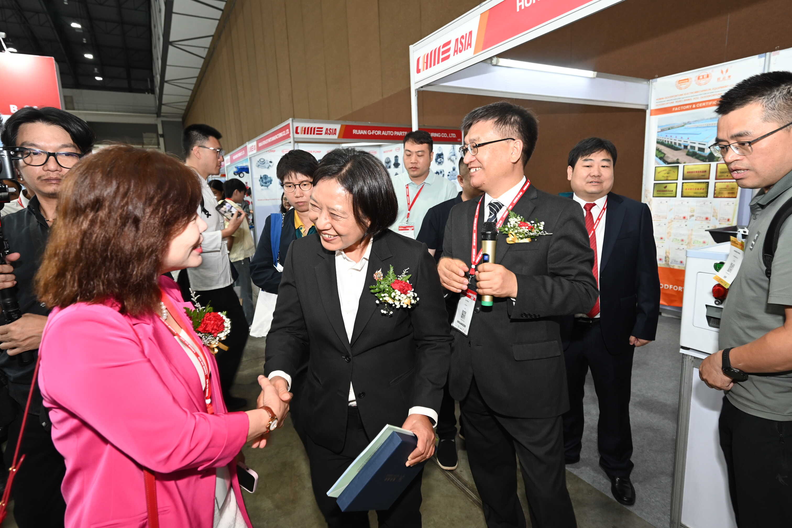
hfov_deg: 86.9
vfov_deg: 64.6
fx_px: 418
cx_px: 396
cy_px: 264
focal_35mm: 19
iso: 1250
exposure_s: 1/60
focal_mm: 19
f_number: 4.5
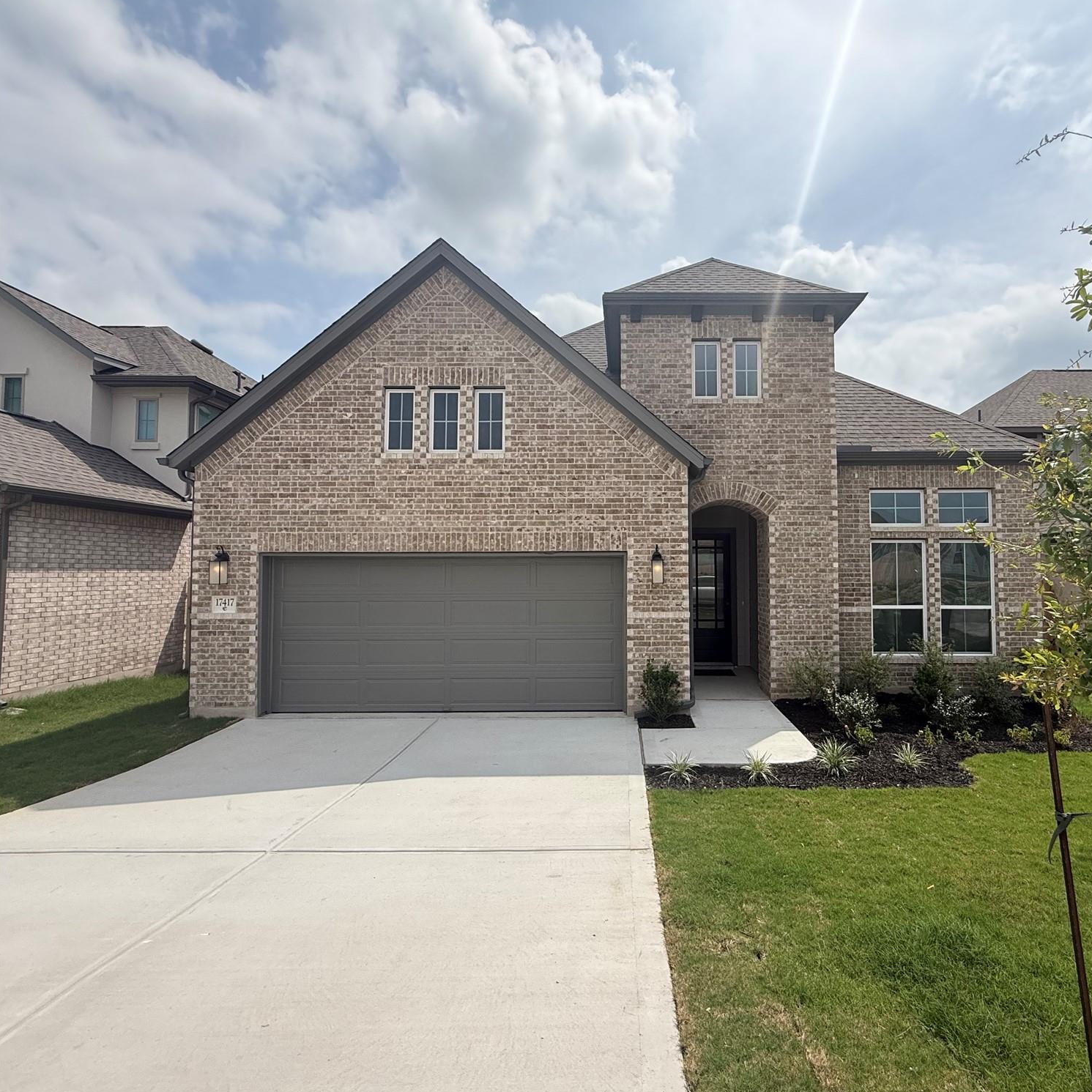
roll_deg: +0.1
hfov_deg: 83.3
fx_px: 607
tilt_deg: +2.6
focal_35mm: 17
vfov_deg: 84.0
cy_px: 545
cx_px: 631
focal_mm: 2.22
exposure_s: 1/2717
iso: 64
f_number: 2.2
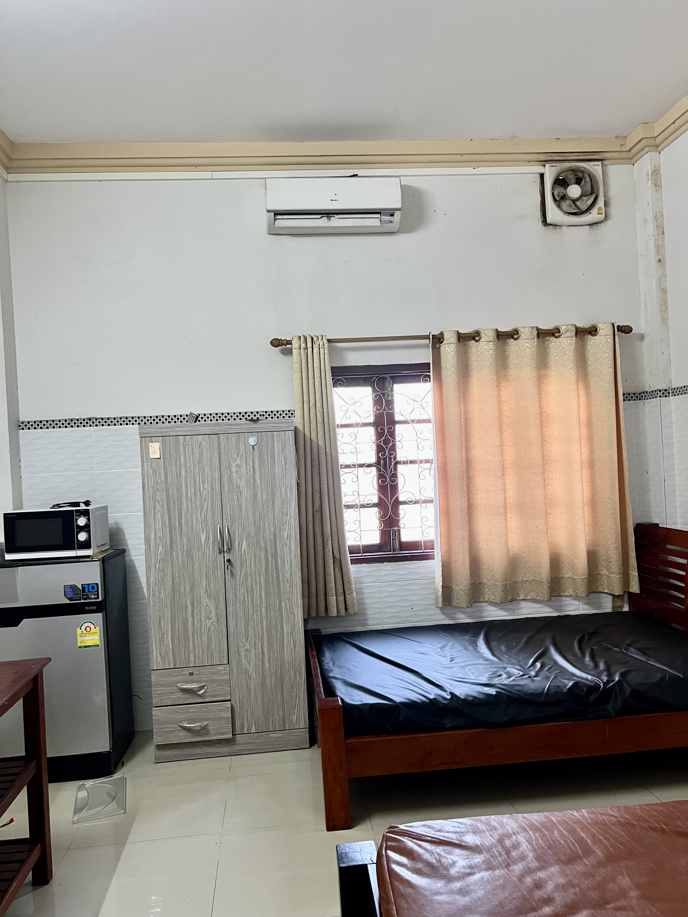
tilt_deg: +0.7
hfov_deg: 53.1
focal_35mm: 26
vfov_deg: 67.3
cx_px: 344
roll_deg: +3.5
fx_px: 689
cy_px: 458
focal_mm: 5.7
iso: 400
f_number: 1.5
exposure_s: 1/60
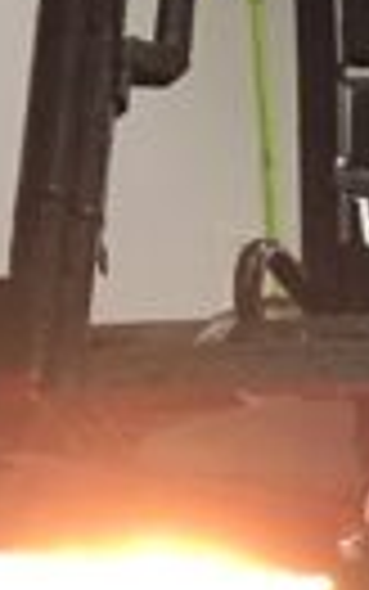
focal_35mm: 212
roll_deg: +0.6
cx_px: 1192
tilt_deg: -11.4
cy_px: 1241
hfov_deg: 5.7
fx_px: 3407
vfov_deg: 9.2
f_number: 1.8
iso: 64
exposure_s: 1/15
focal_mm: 3.99
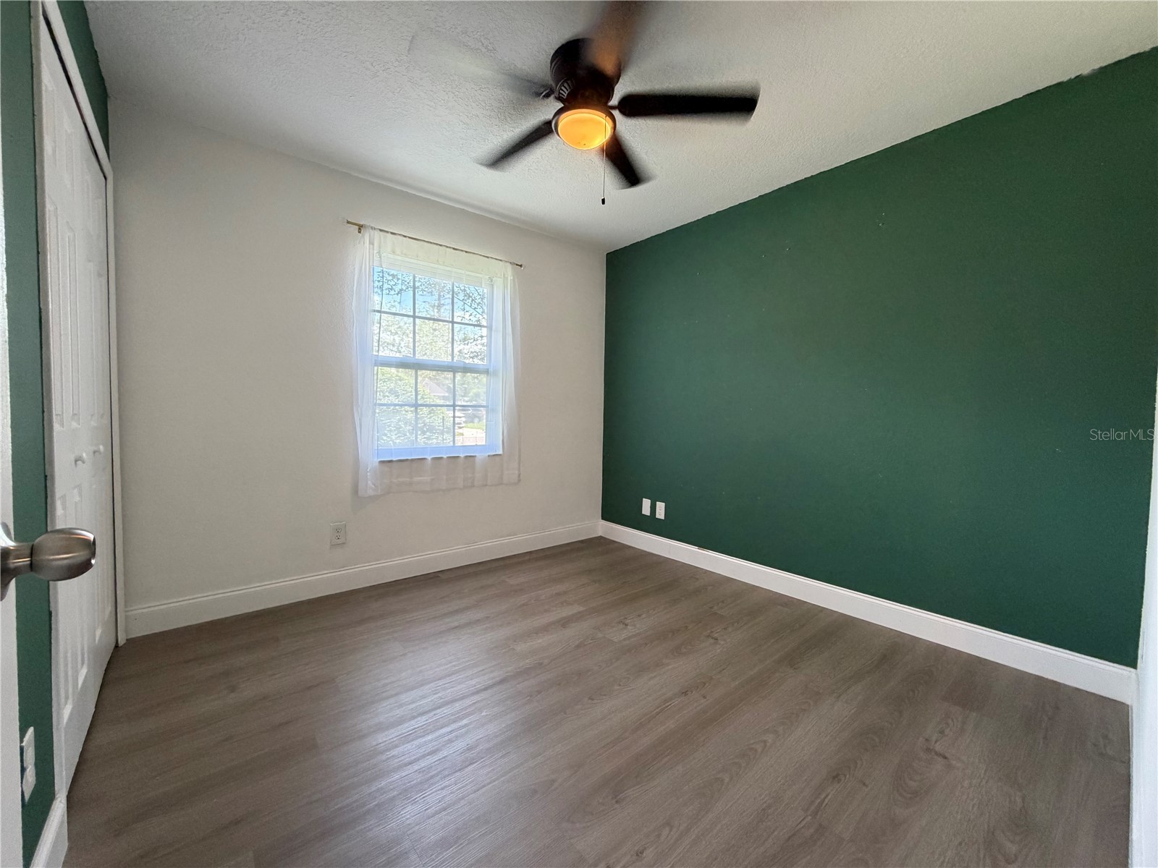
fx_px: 468
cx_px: 579
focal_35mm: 14
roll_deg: -0.1
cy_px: 434
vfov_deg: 85.7
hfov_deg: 102.1
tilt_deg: -2.3
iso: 250
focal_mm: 2.22
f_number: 2.2
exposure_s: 1/60
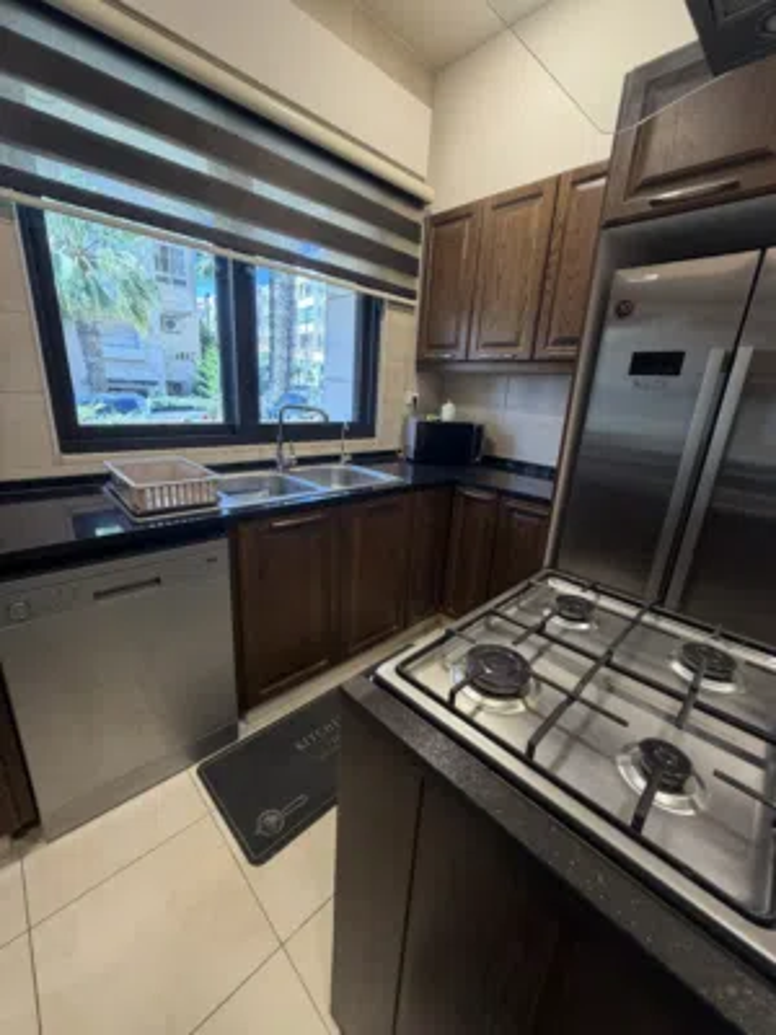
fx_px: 418
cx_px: 388
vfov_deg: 102.1
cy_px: 518
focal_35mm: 14
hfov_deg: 85.7
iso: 200
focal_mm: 2.22
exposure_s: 1/100
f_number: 2.2
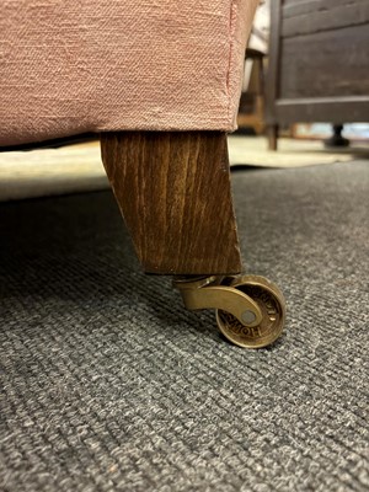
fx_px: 370
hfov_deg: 53.1
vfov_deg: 67.3
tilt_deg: -17.2
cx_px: 184
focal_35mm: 26
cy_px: 246
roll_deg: +0.4
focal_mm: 5.96
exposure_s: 1/25
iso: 1250
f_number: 1.6
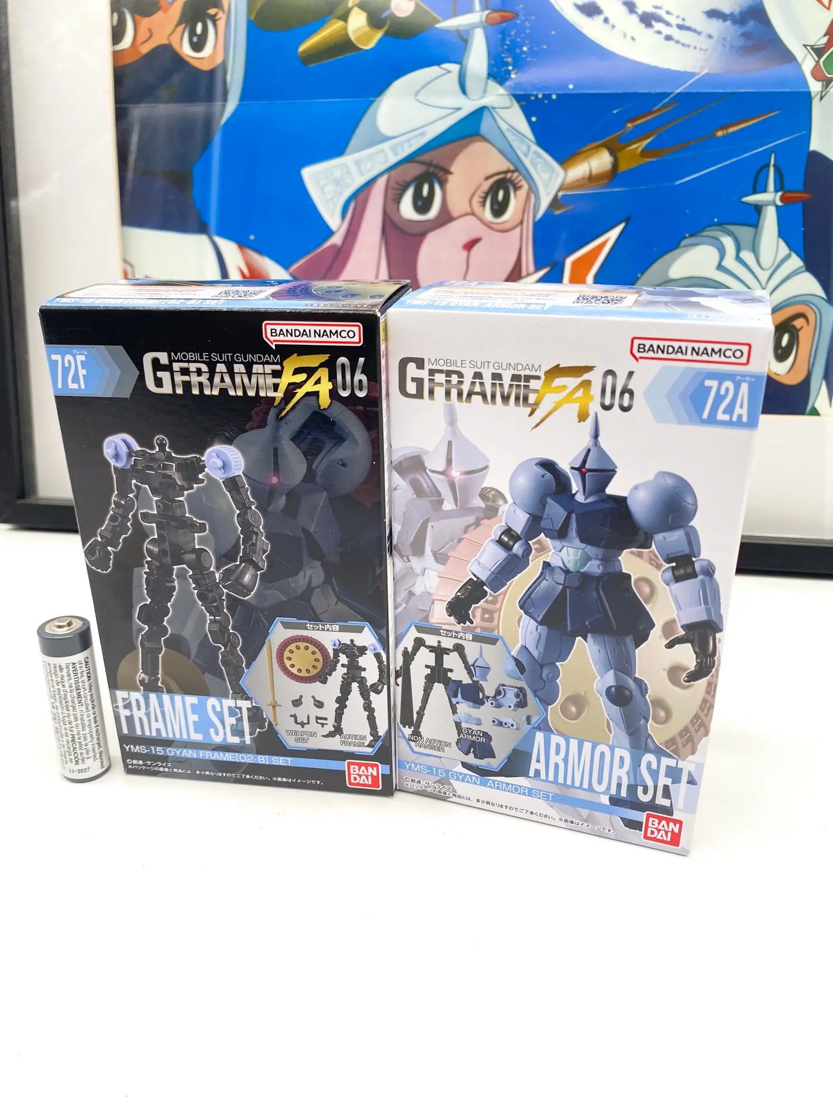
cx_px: 416
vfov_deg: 67.3
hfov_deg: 53.1
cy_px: 556
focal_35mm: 26
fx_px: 834
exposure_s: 1/100
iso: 50
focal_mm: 4.25
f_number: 1.8
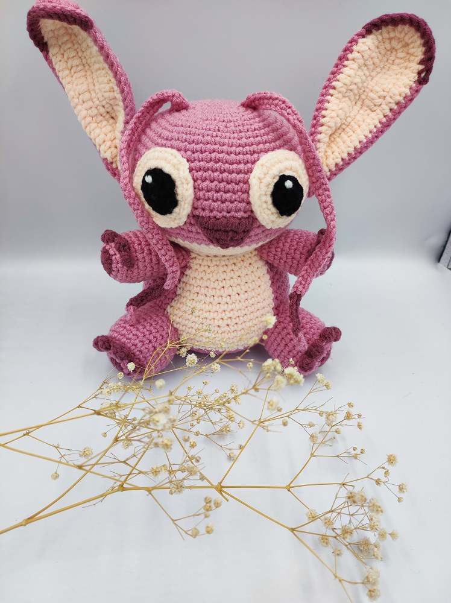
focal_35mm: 25
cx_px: 226
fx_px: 435
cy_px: 302
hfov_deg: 54.8
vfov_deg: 69.4
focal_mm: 4.7
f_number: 1.79
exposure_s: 1/117
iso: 50
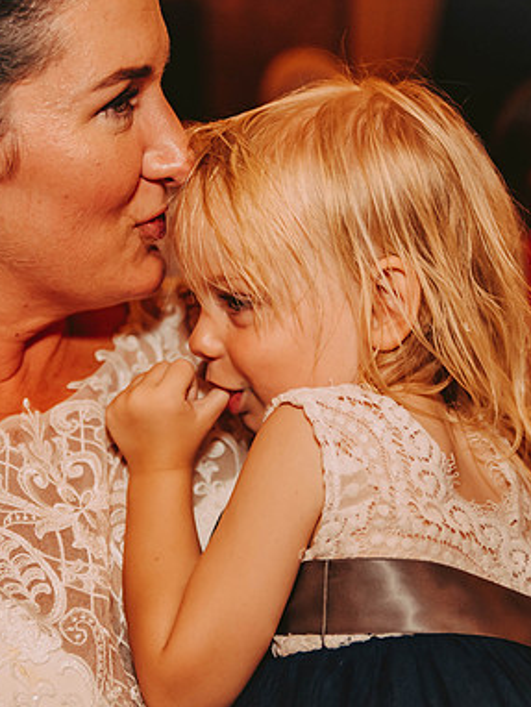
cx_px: 242
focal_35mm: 70
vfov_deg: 27.8
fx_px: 1430
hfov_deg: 21.0
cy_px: 354
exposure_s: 1/125
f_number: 2.8
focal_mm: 48
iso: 1250
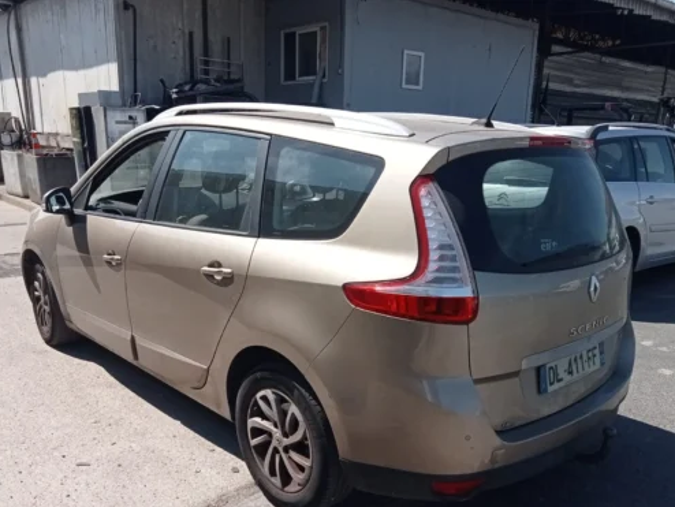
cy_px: 306
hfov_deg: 53.9
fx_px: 663
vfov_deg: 41.6
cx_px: 348
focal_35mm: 34
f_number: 2.2
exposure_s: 1/1012
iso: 100
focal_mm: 3.46
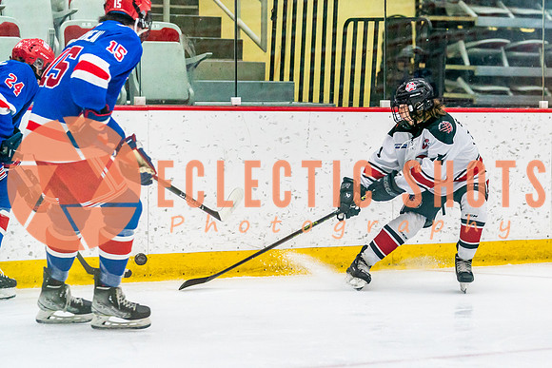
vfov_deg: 8.6
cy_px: 184
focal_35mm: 160
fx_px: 2457
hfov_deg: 12.8
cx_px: 384
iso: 3200
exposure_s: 1/1000
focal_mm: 105
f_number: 2.8
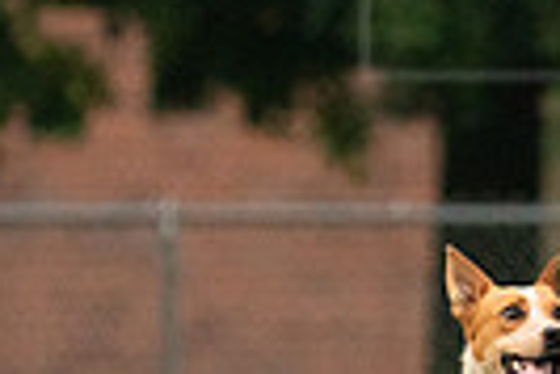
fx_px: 23094
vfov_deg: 0.9
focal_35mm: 1483
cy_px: 15
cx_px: 762
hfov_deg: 1.4
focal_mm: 341
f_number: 6.3
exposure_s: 1/2000
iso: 6400
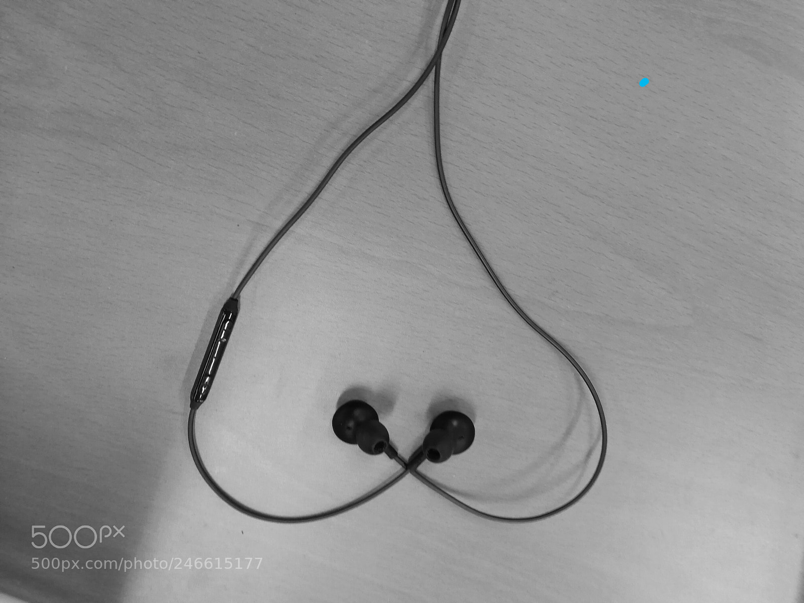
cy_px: 302
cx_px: 402
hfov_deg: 65.3
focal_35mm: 27
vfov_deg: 51.4
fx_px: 627
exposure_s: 1/60
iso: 160
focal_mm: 3.95
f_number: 2.2
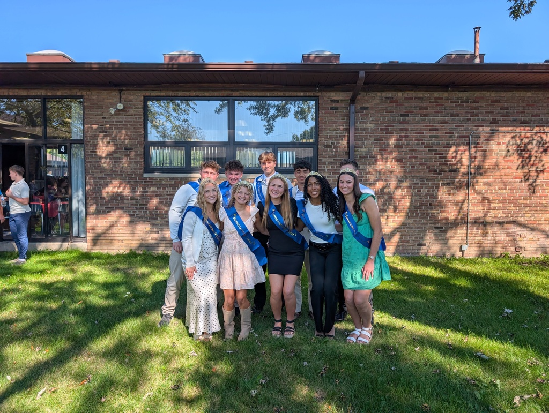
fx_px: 381
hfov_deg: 71.5
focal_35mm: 24
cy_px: 206
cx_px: 274
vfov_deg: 56.9
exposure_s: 1/4292
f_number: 1.68
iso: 22
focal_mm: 6.9
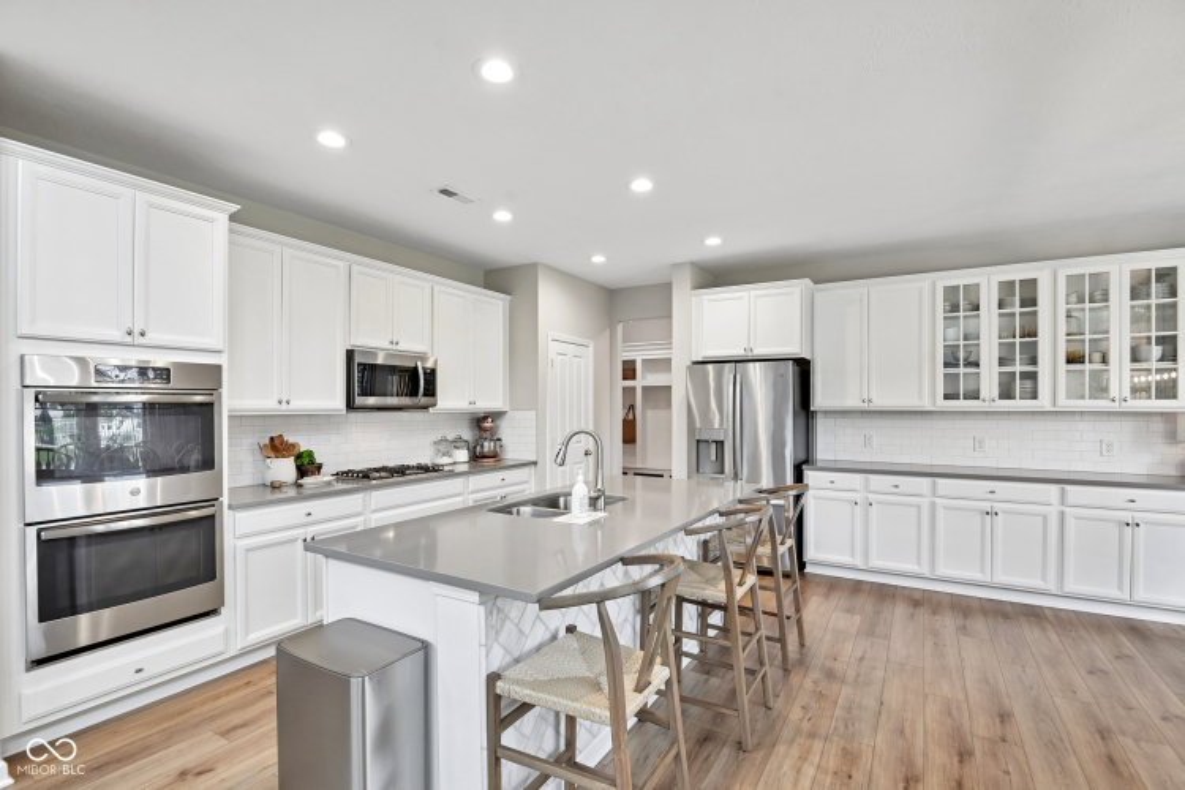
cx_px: 592
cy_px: 395
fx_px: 527
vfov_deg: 73.7
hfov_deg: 96.7
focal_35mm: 16
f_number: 8
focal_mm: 16
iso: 220
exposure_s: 1/15
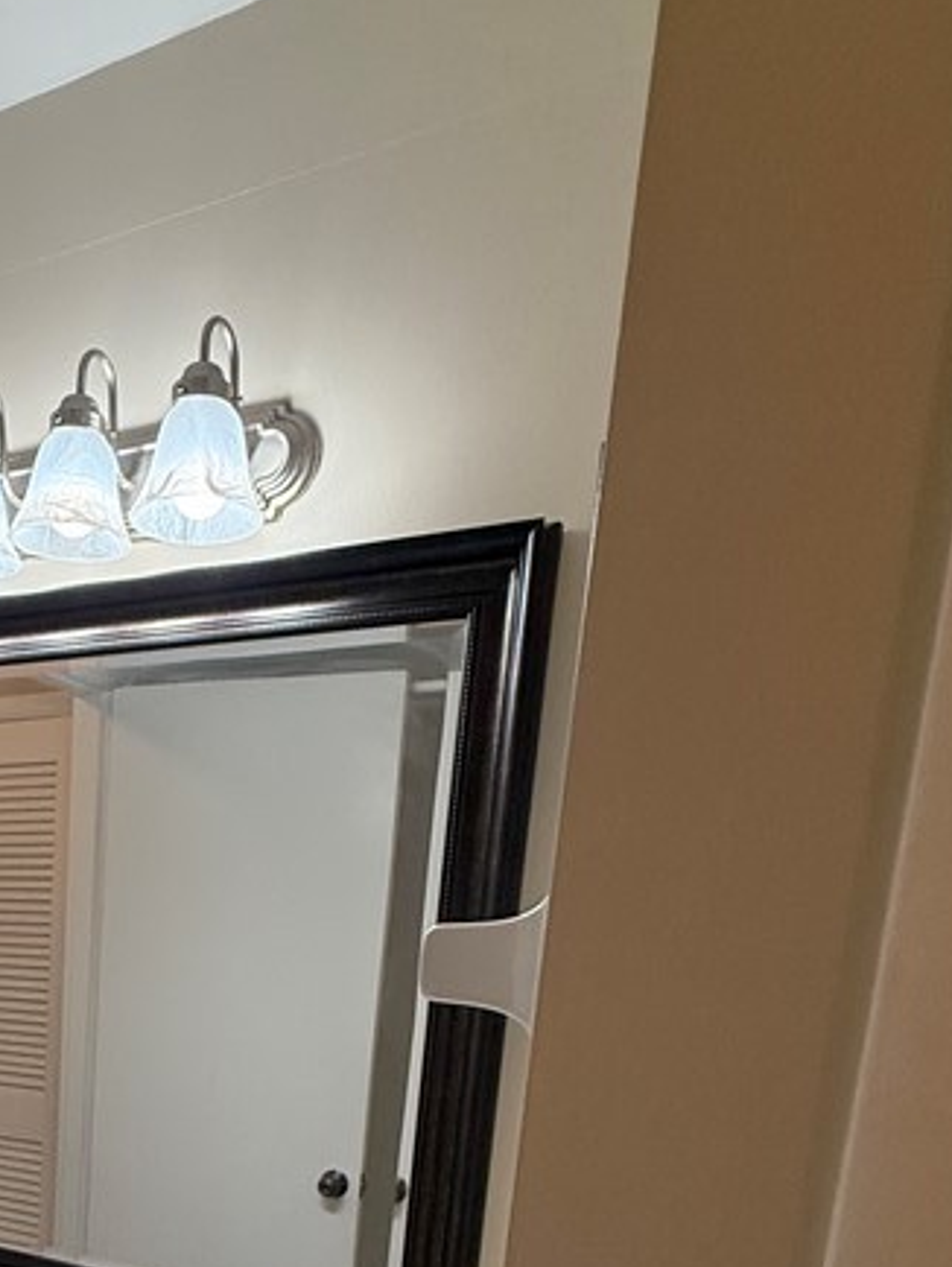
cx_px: 85
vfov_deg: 48.7
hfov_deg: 39.7
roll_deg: -2.5
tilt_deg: -9.9
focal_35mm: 33
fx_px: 1209
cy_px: 1168
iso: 200
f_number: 2.2
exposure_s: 1/120
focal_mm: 2.22
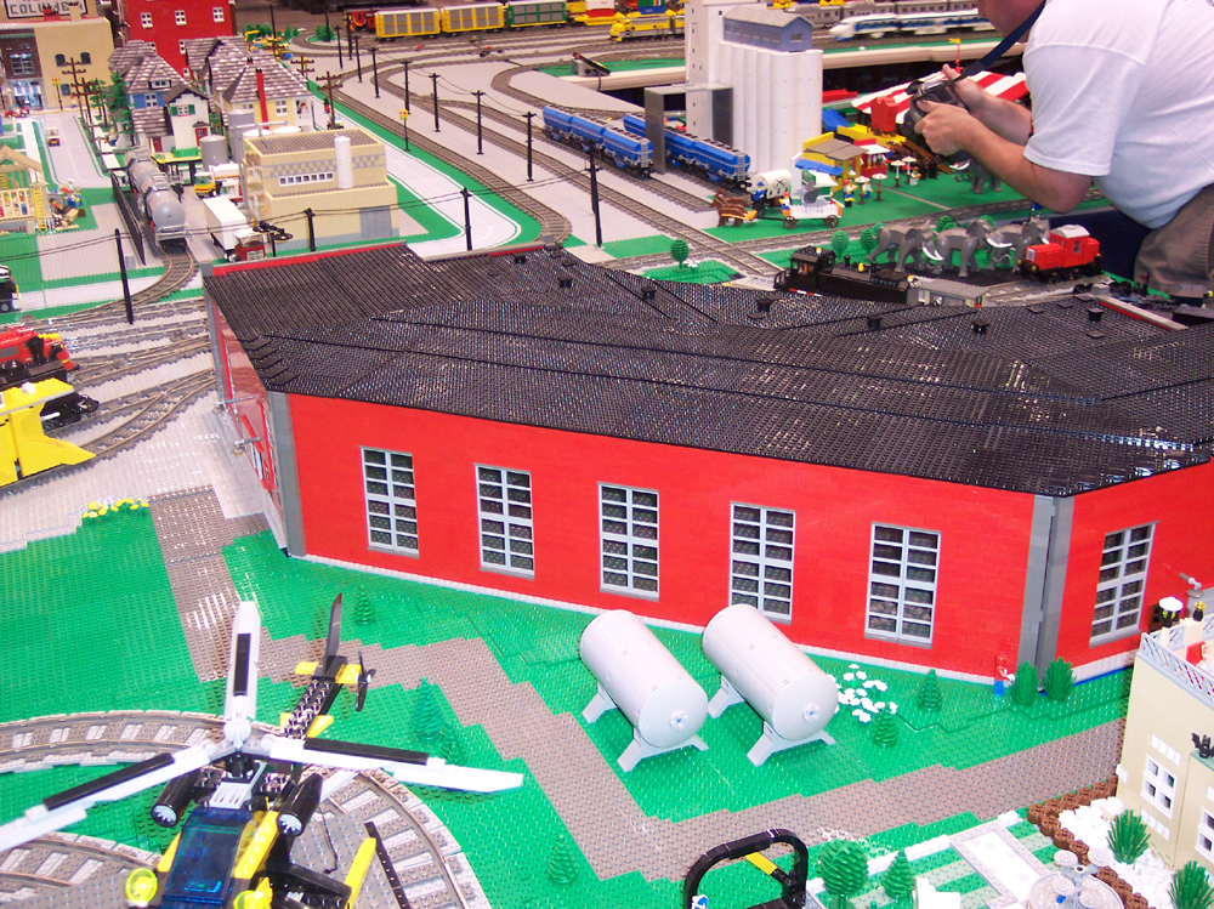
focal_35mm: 38
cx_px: 607
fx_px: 1332
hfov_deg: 49.0
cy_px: 454
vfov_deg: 37.7
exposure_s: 1/30
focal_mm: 8
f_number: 2.8
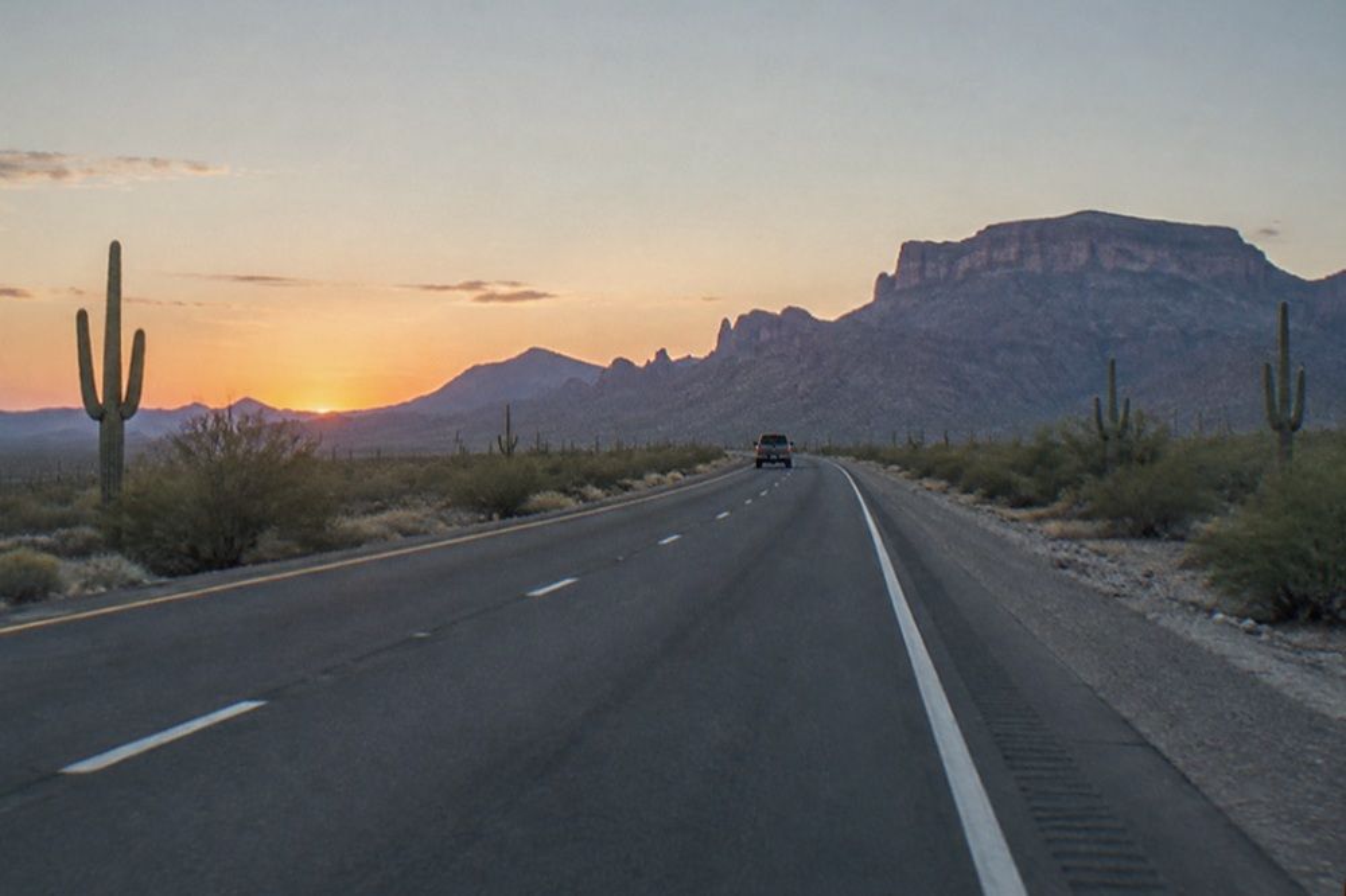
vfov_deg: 46.4
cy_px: 448
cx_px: 673
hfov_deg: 65.5
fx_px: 1046
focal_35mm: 28
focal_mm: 28
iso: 500
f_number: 6.3
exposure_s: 1/800
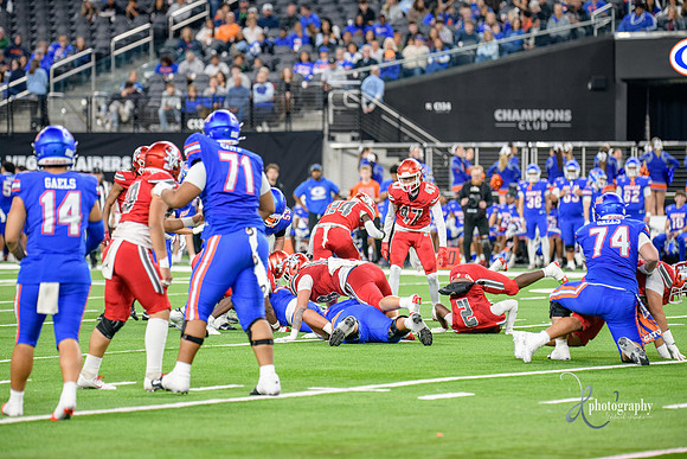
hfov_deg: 10.5
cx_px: 344
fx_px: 3722
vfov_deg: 7.0
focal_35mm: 195
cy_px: 230
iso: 1000
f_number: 2.8
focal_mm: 195
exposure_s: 1/400
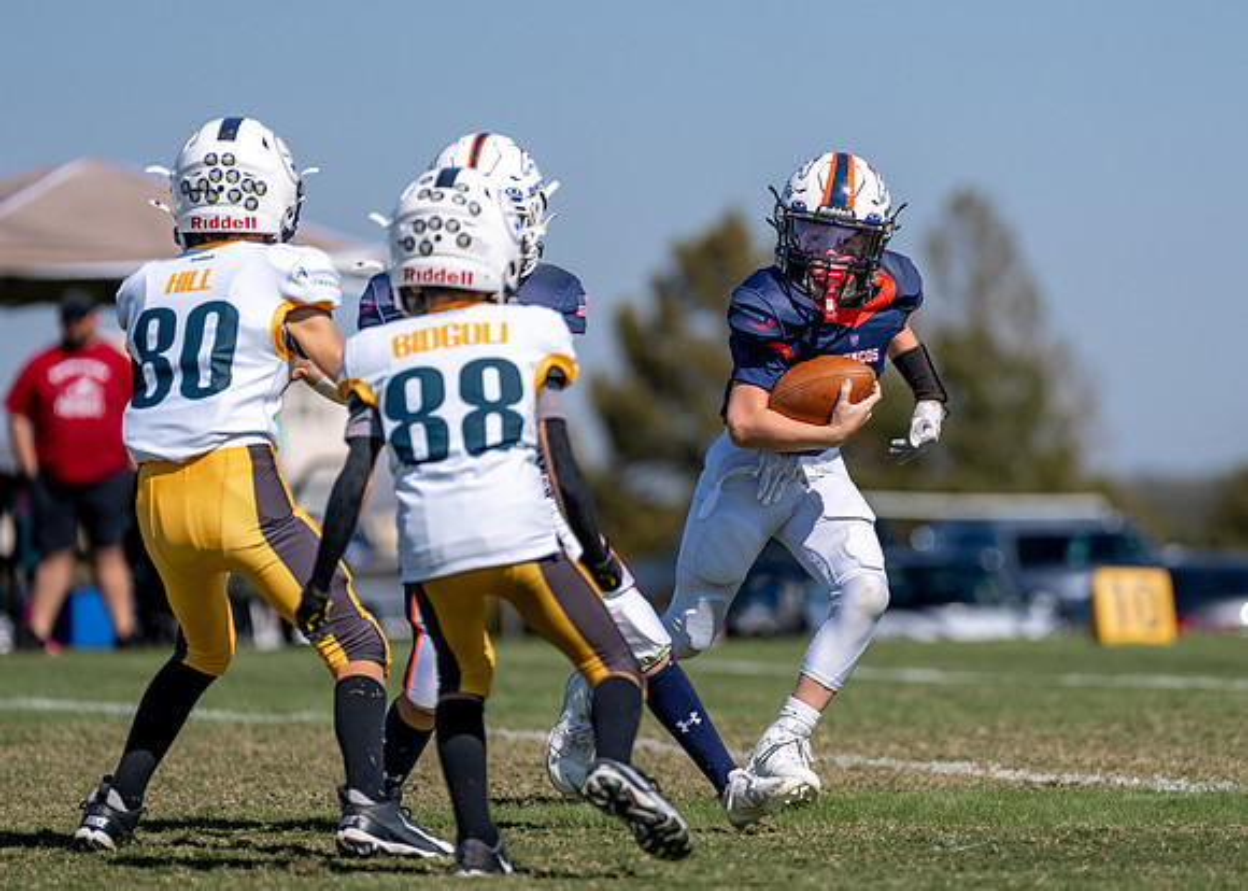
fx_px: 10478
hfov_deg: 6.8
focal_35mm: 296
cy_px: 468
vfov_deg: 4.9
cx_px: 770
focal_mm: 200
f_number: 2.8
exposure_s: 1/4000
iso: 100
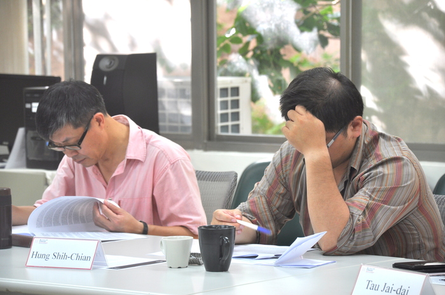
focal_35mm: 158
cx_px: 222
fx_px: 1945
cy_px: 148
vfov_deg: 8.7
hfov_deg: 13.1
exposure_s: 1/60
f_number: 5.6
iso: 400
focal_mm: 105
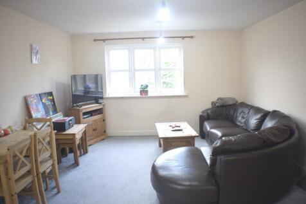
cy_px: 102
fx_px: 293
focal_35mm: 34
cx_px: 153
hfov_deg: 55.1
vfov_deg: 38.3
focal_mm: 23
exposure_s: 1/6
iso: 100
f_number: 3.8
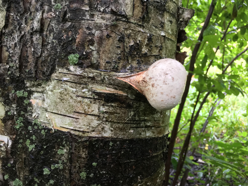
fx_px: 208
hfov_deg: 61.7
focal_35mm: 29
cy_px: 93
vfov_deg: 48.2
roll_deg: +1.9
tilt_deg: -18.4
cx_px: 124
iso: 160
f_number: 2.2
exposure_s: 1/30
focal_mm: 4.15
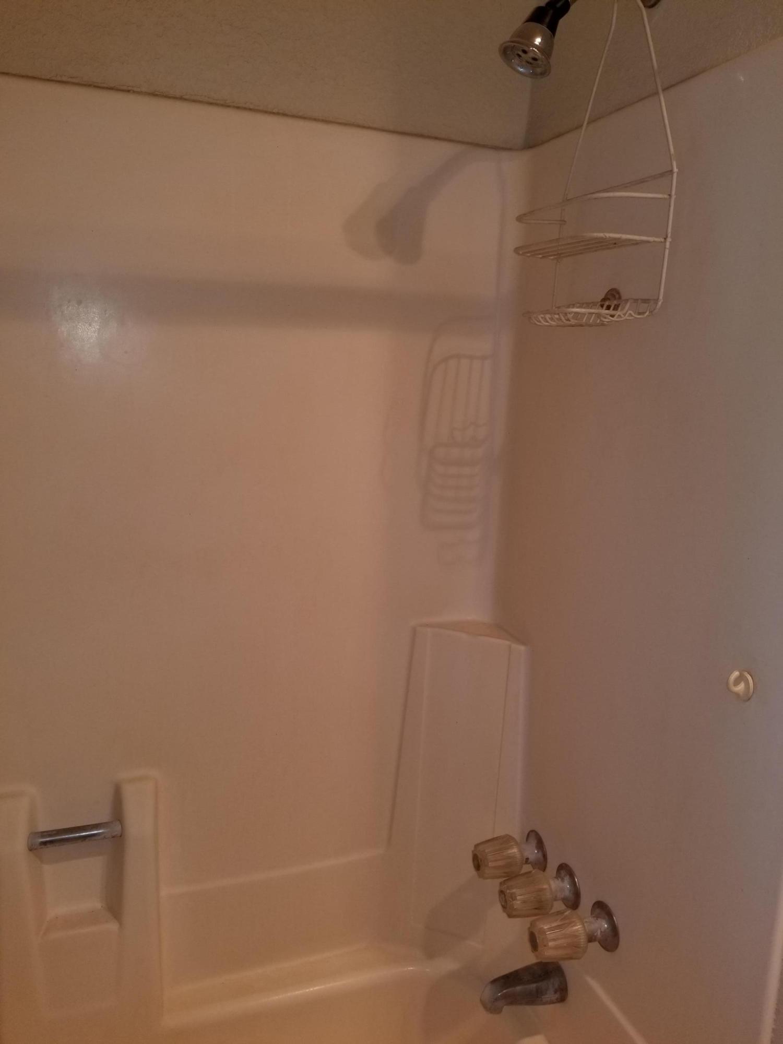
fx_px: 784
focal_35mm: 26
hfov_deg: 53.1
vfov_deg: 67.3
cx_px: 392
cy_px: 522
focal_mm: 4.25
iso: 80
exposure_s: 1/120
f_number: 1.7
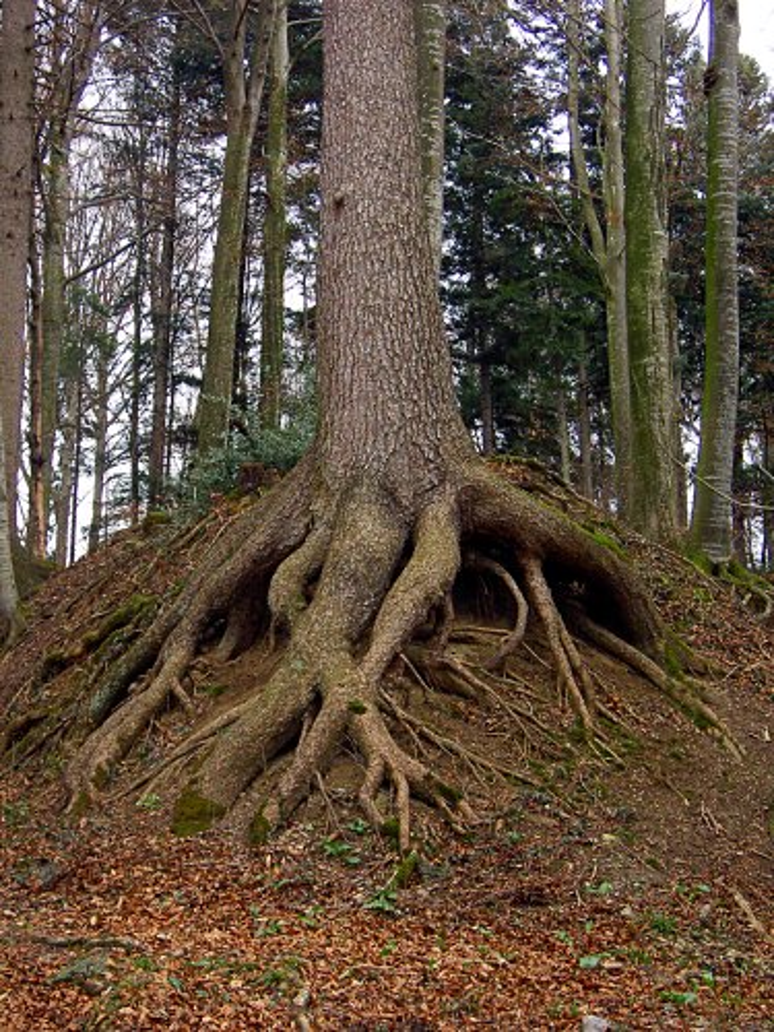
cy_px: 516
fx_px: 1789
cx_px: 387
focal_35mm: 60
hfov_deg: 24.4
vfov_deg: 32.2
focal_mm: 9.9
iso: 200
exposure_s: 1/80
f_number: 3.8
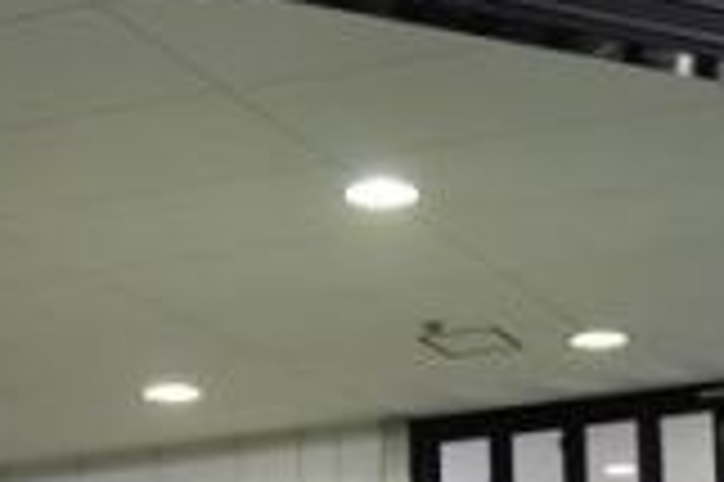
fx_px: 2307
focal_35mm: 115
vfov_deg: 11.5
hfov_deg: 17.2
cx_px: 832
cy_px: 705
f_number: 5.6
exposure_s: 1/30
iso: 400
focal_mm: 21
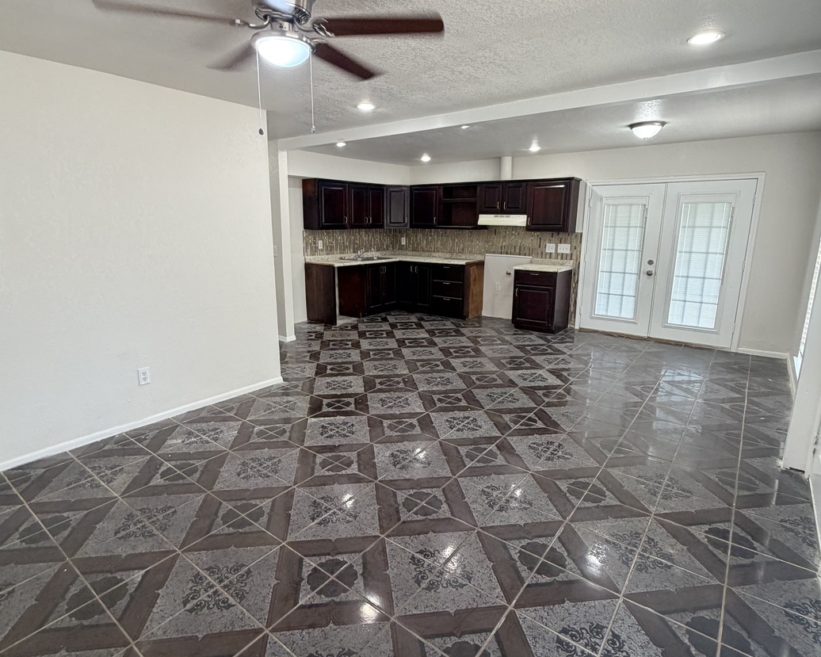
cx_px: 403
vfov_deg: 70.9
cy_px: 322
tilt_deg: -11.6
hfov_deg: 83.3
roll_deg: +0.2
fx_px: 462
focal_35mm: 19
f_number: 2.2
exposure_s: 1/60
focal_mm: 2.22
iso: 200
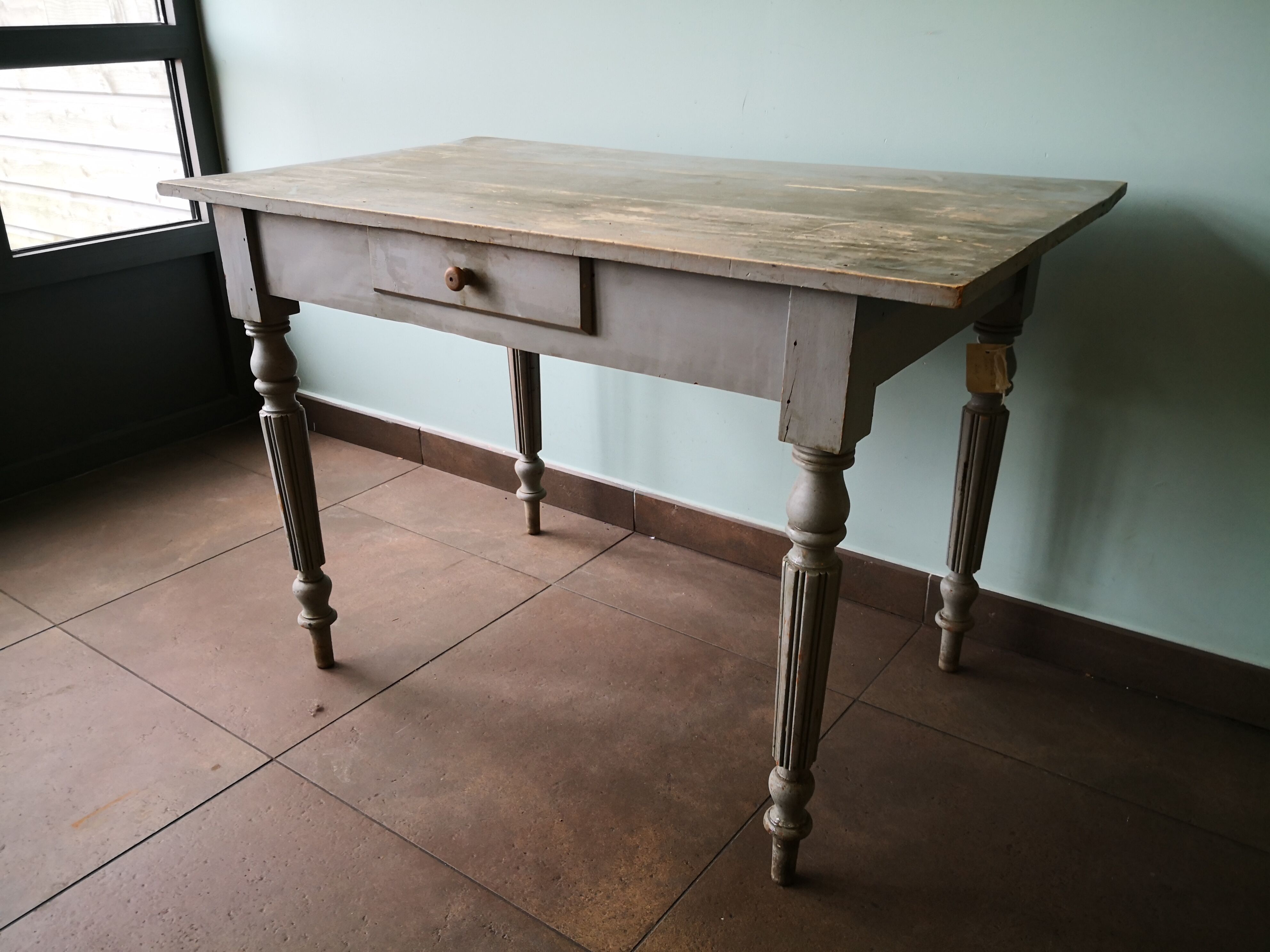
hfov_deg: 65.3
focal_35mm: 27
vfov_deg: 51.4
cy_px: 476
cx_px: 635
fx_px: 991
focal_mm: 3.95
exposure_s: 1/50
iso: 64
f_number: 1.6
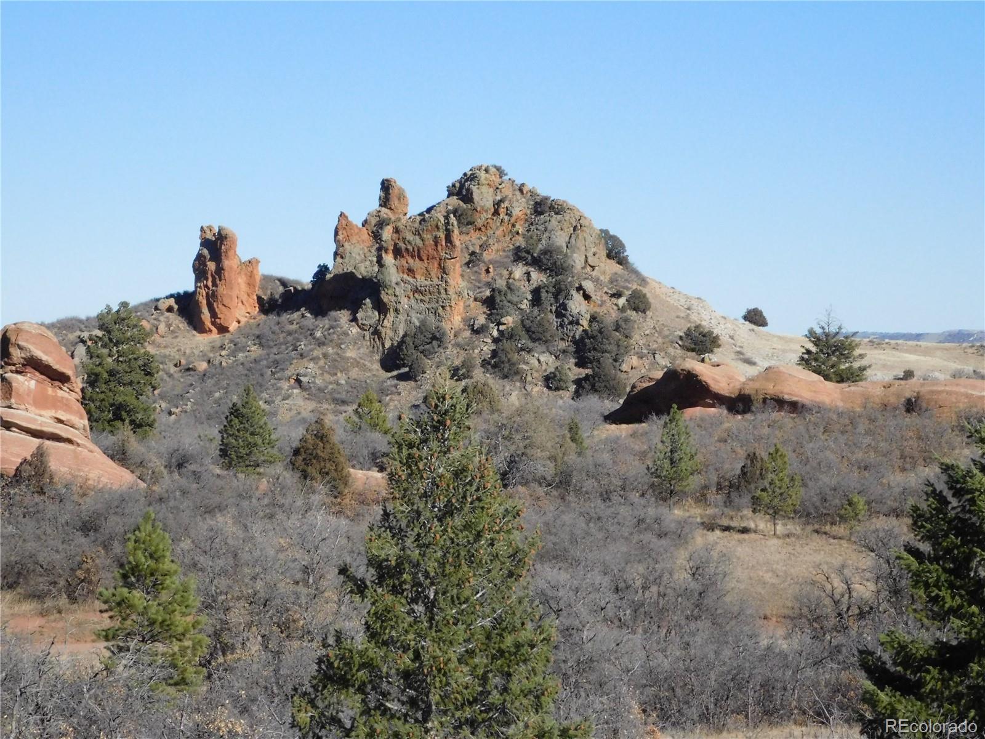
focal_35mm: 99
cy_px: 370
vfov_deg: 14.9
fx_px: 2817
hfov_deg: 19.8
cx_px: 492
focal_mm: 17.6
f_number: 9.2
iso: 800
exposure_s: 1/1250
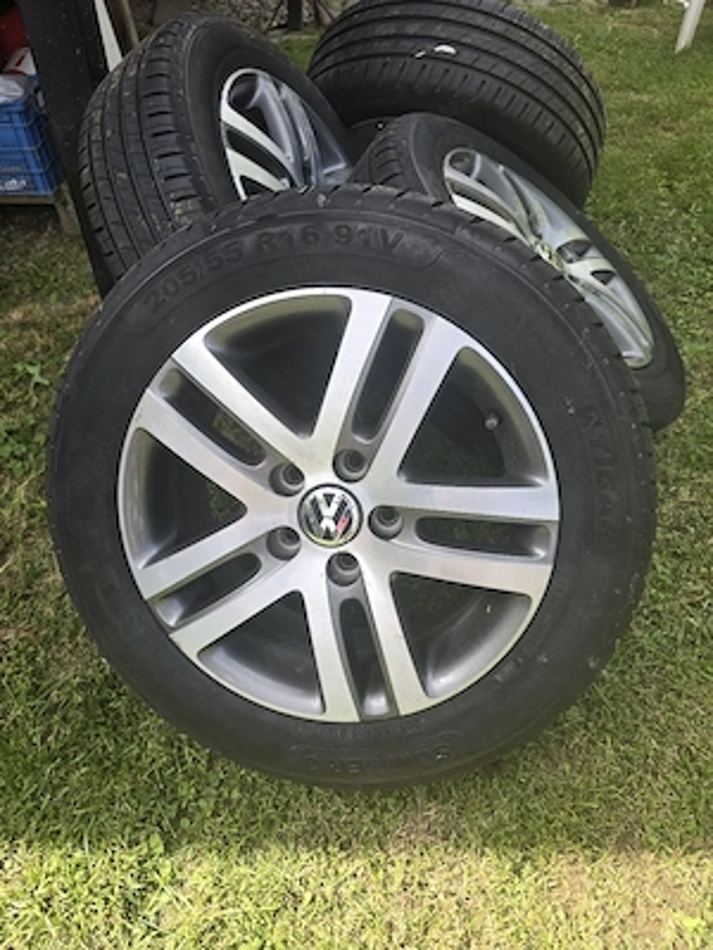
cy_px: 475
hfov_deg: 58.9
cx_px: 356
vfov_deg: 73.9
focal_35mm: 23
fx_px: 632
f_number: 1.7
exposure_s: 1/182
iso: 16
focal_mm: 6.3
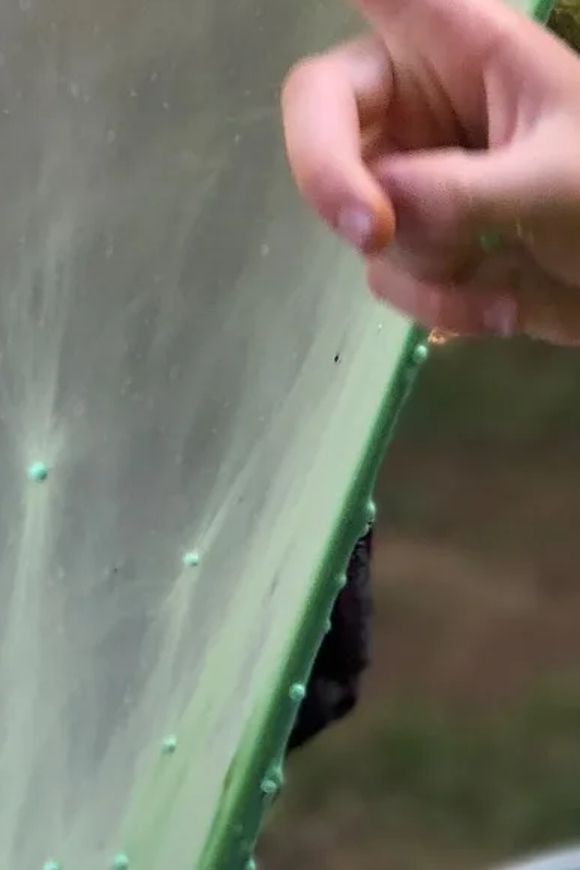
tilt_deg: -20.5
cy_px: 62
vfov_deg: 9.9
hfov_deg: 6.6
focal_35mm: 206
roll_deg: -1.8
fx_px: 4975
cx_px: -72
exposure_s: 1/60
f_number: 2.8
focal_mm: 6.6
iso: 25
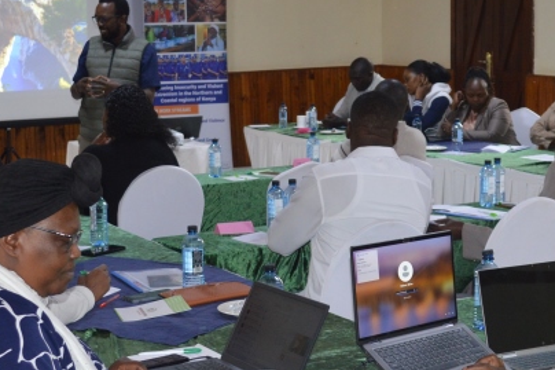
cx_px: 306
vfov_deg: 17.9
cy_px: 186
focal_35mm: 76
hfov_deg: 26.6
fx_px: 1171
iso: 640
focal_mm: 20
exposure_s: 1/60
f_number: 3.8
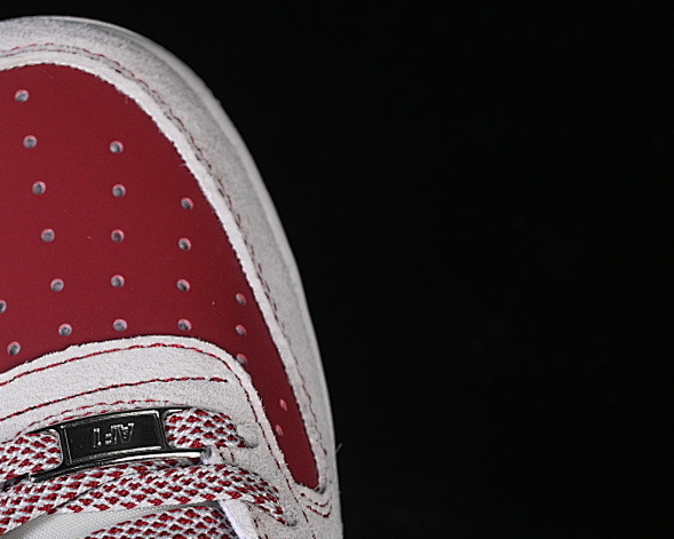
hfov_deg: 14.8
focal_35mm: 129
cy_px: 382
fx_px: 2573
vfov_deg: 11.9
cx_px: 119
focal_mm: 50
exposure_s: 1/80
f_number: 7.1
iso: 160
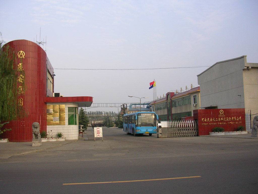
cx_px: 129
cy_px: 97
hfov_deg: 49.0
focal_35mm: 38
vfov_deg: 37.7
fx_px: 283
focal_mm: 5.8
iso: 50
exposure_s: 1/388
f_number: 2.8
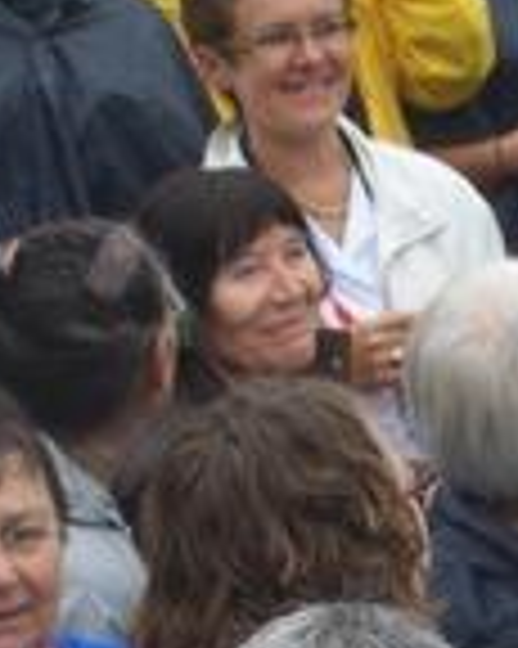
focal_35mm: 176
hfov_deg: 8.7
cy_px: 772
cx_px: 513
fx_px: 3376
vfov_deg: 10.8
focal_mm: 7.9
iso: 64
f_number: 3.4
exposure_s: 1/100
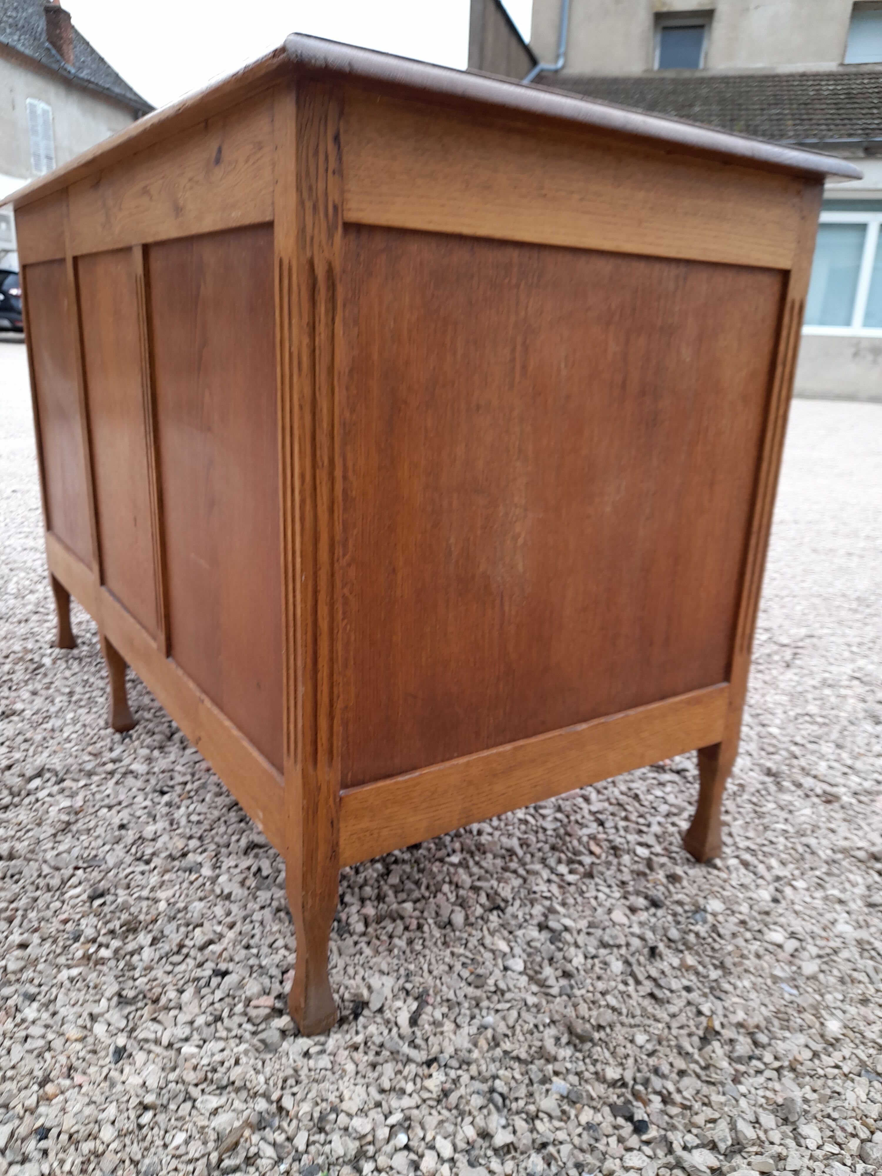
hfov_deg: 54.9
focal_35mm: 25
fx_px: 849
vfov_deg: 69.4
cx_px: 441
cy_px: 588
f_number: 2
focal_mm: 4.6
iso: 20
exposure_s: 1/50
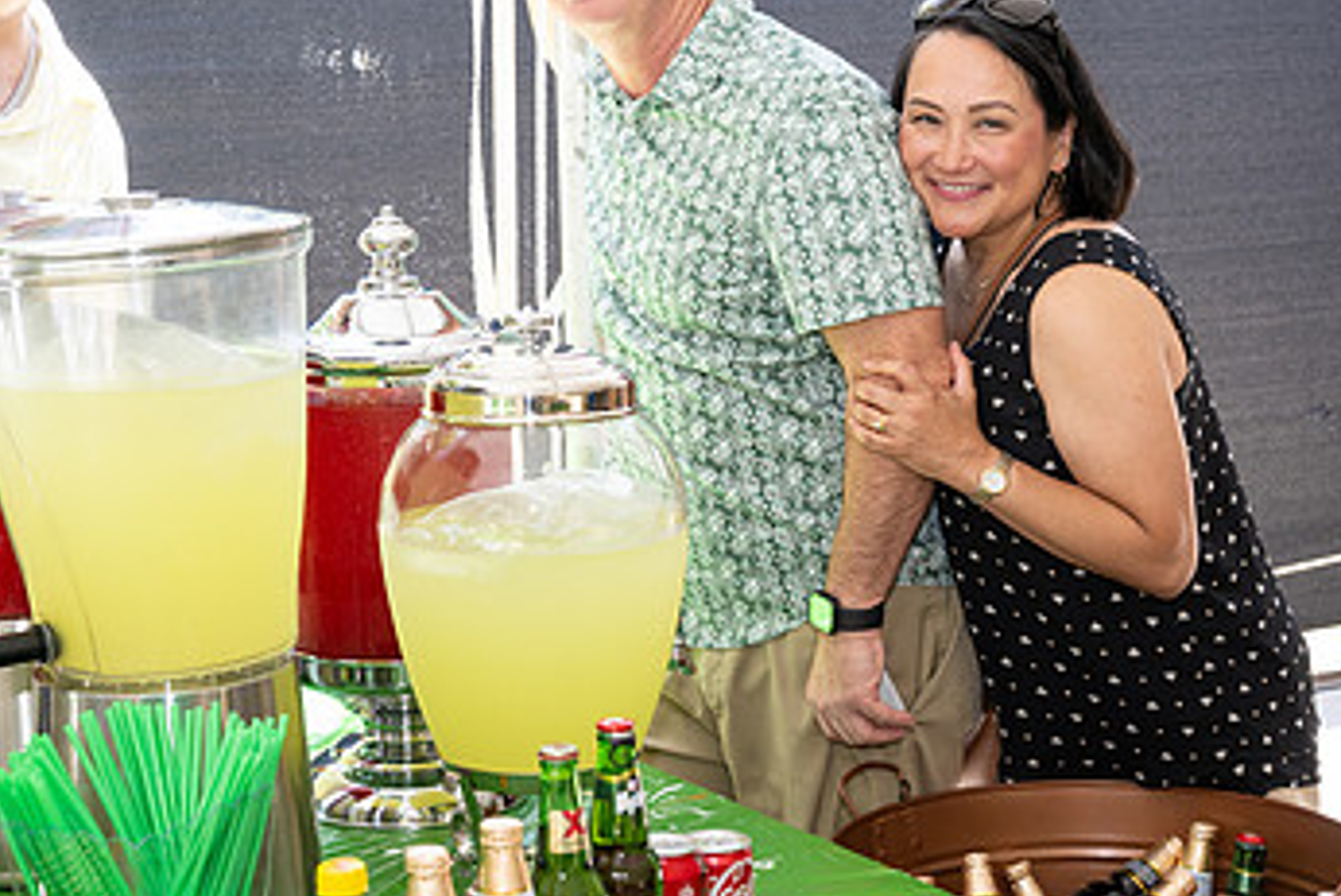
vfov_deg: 18.8
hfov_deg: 27.9
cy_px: 219
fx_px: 2683
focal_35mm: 72
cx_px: 438
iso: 400
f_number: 5.6
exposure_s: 1/160
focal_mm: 43
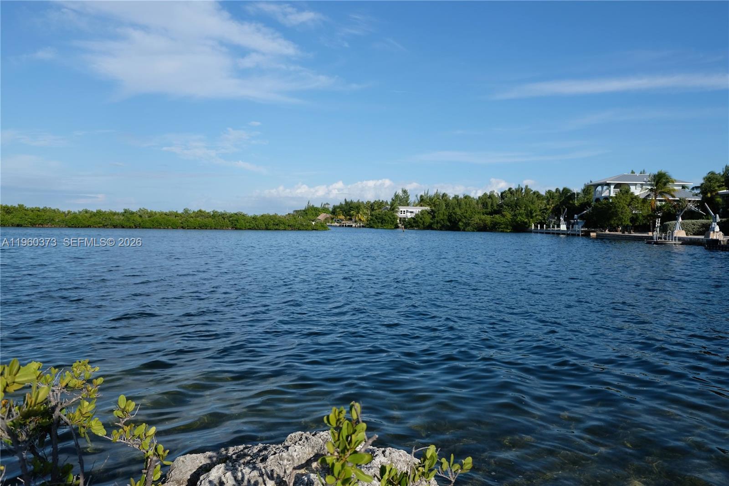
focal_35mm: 29
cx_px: 364
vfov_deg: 44.9
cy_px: 243
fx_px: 587
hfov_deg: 63.7
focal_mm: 19.6
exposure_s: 1/3000
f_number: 3.2
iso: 200
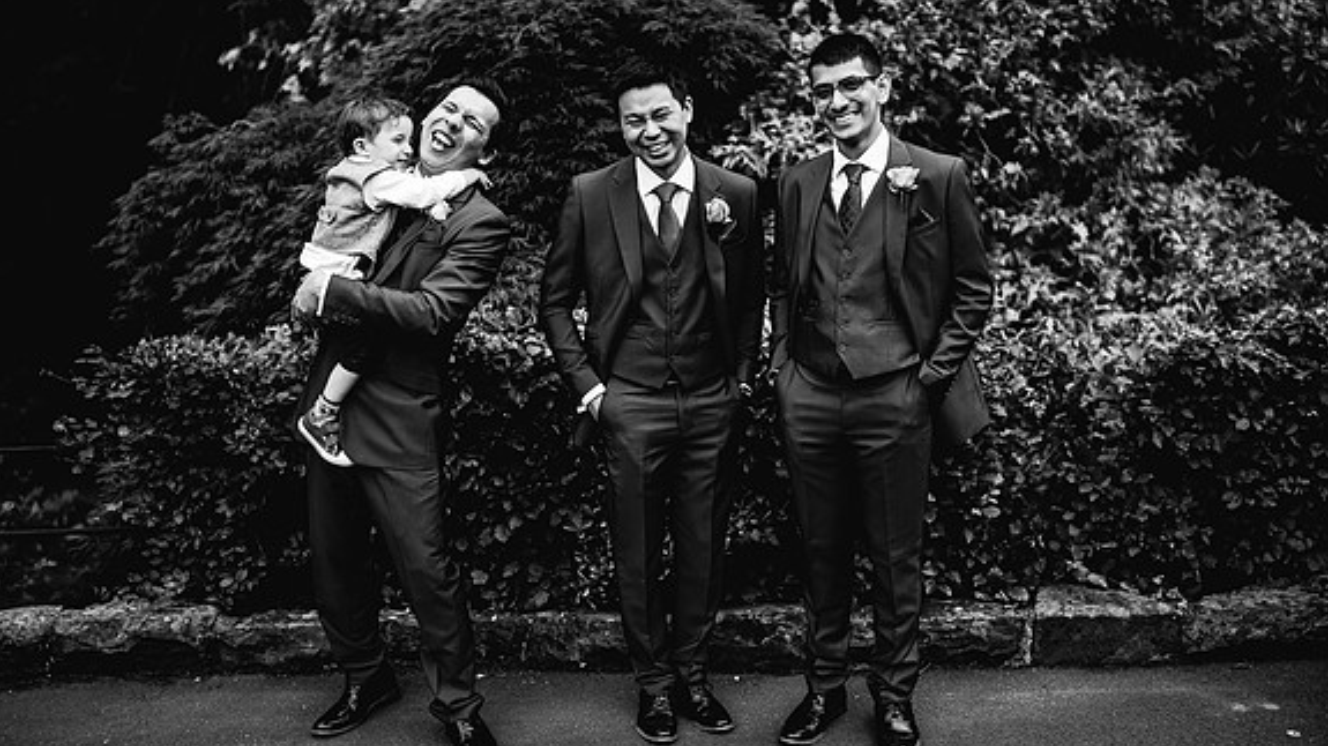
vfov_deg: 32.0
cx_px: 665
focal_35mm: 37
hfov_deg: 54.0
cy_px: 375
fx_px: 1302
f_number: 4
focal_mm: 35
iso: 100
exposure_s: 1/1250
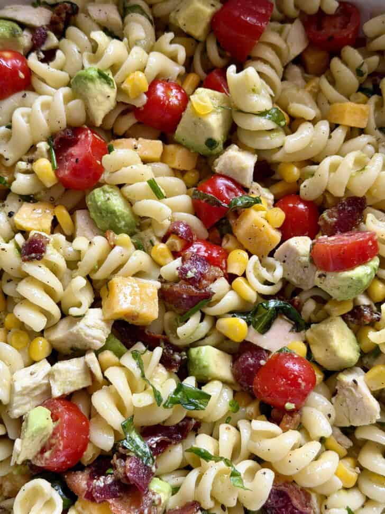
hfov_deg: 30.3
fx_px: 712
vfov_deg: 39.7
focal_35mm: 48
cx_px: 192
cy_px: 257
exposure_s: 1/121
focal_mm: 6.8
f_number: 1.8
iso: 64
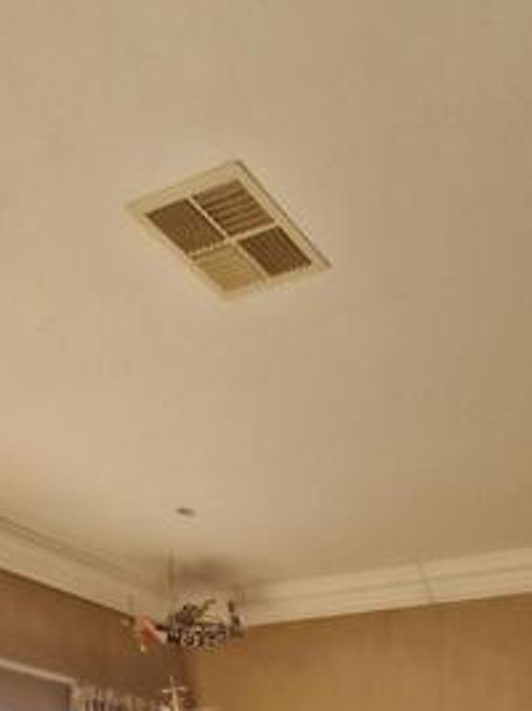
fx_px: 800
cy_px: 1039
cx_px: 492
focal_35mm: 39
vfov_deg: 30.1
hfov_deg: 34.5
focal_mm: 1.74
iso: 50
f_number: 2.2
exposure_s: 1/438
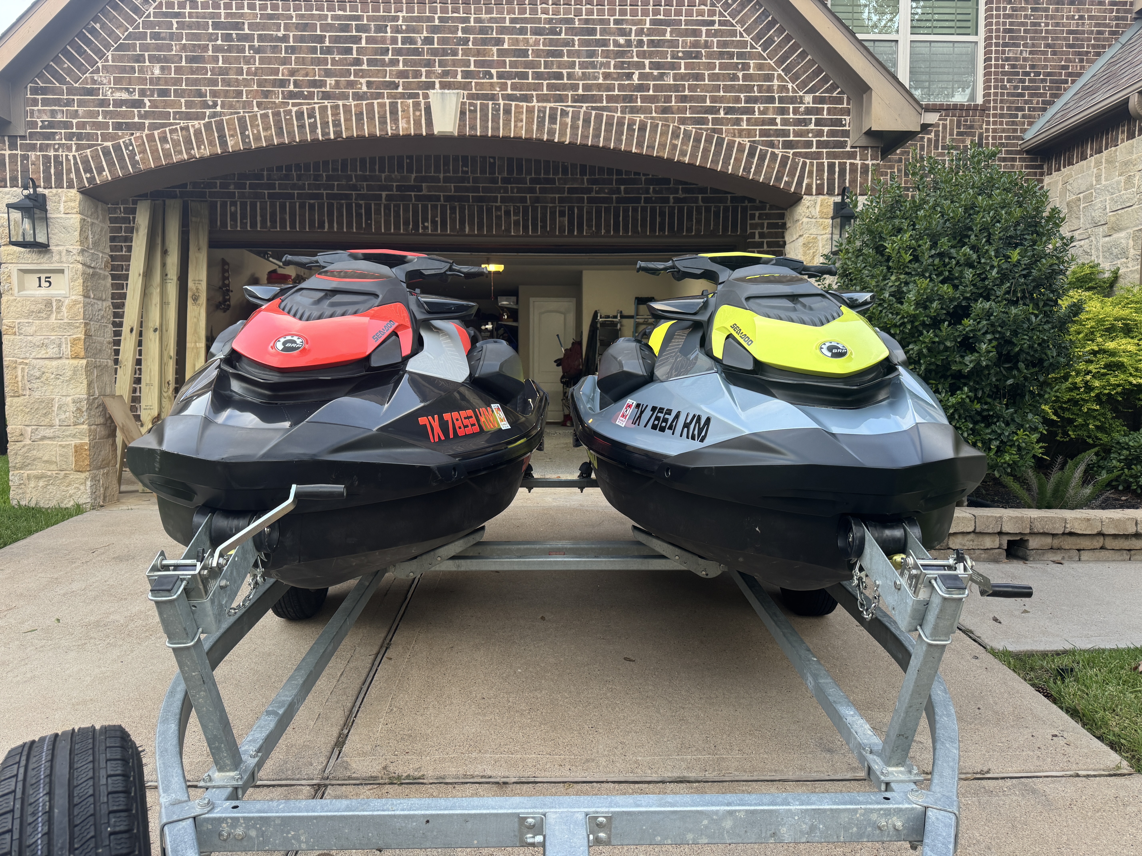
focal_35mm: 24
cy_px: 428
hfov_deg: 71.6
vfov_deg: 56.8
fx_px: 792
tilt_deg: -3.8
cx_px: 571
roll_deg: -0.2
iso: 125
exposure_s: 1/121
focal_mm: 6.76
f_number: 1.78
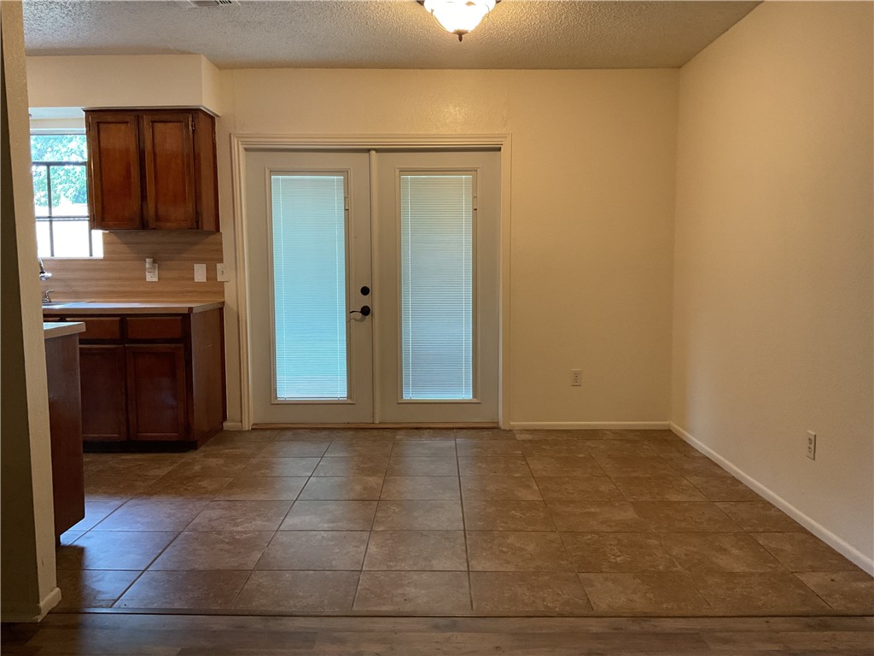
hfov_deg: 61.7
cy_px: 328
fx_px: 732
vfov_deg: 48.2
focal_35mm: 29
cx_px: 437
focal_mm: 3
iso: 160
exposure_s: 1/60
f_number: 1.8
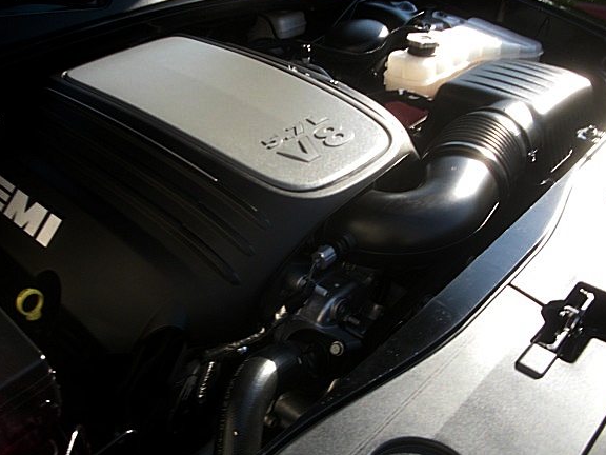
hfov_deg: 46.8
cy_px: 204
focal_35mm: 40
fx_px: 700
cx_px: 283
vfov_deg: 35.9
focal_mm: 6.3
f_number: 2.8
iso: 50
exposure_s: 1/160
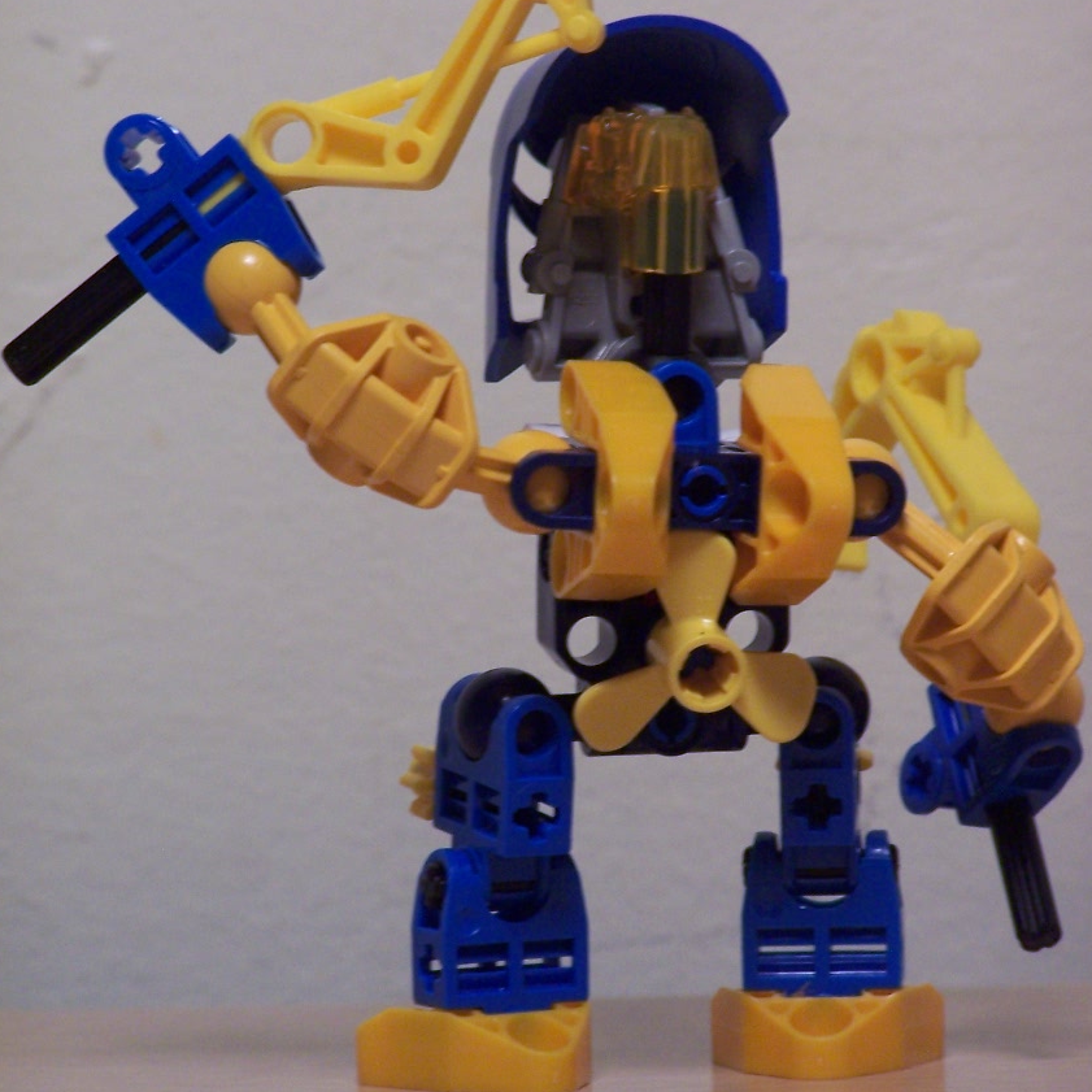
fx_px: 12063
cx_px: 566
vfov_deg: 5.2
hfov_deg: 5.2
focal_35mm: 338
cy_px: 526
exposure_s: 1/15
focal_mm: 44.4
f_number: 3.6
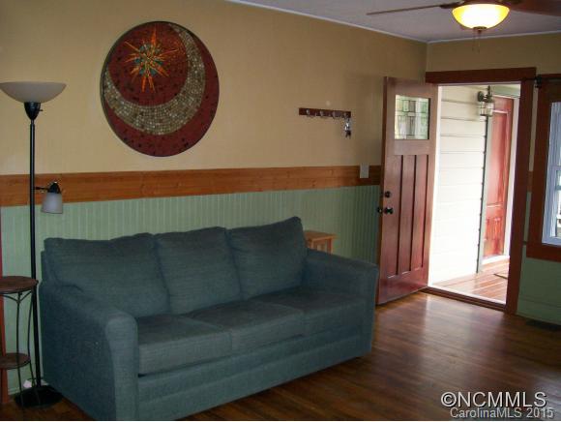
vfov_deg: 39.7
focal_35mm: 36
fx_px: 584
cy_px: 211
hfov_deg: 51.3
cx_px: 280
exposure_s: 1/64
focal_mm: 6
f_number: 2.7
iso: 140
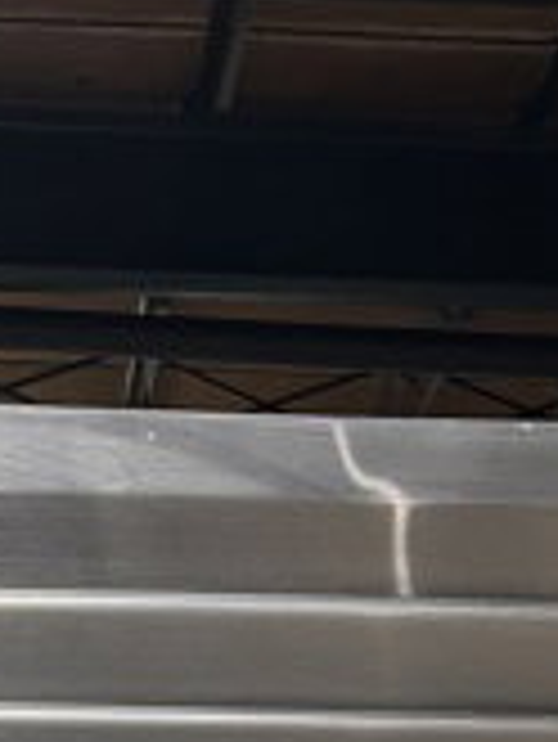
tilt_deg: -9.0
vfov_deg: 12.8
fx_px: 2533
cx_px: 45
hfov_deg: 12.5
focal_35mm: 118
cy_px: 1774
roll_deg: -2.1
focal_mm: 6.86
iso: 400
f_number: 1.78
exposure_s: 1/60
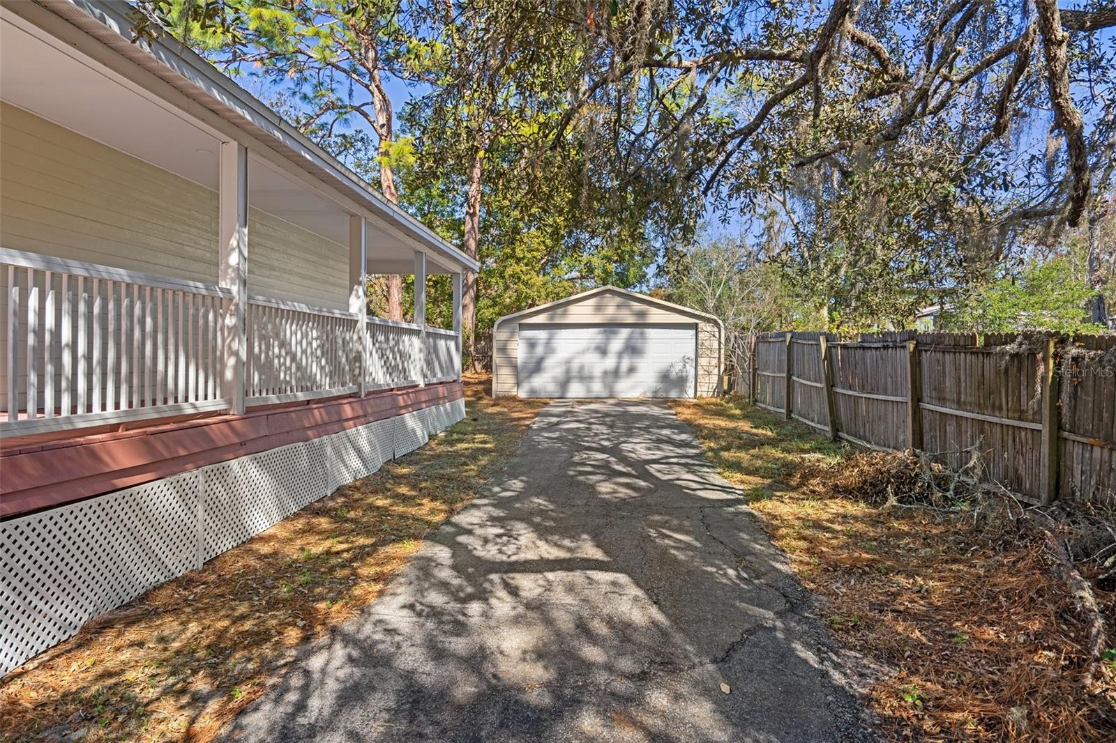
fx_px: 682
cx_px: 558
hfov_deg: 78.6
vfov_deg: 57.2
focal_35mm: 22
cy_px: 372
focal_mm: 22
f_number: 8
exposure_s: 1/250
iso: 320
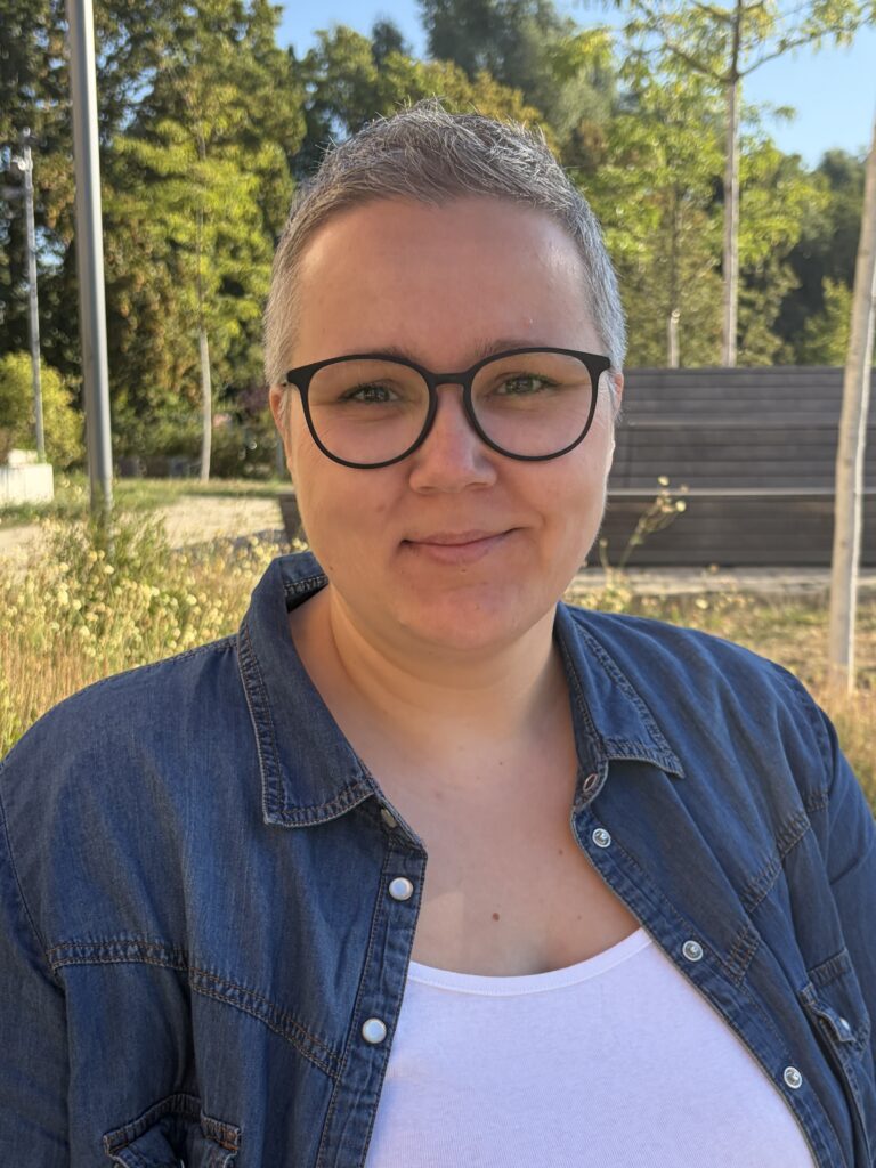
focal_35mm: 26
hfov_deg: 53.1
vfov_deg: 67.3
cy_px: 584
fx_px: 877
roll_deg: -0.8
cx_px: 438
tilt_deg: -8.9
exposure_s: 1/1587
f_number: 1.6
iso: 64
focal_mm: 5.96
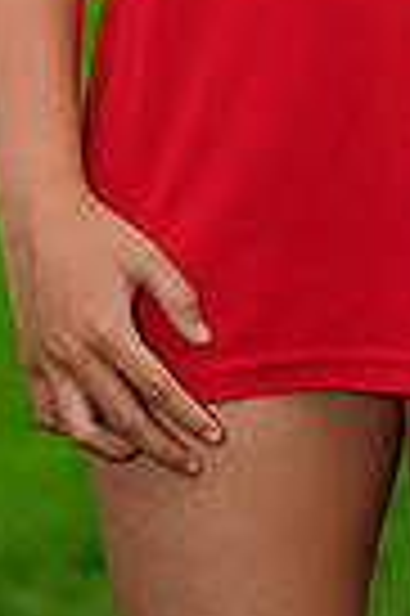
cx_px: 333
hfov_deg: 1.9
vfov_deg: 2.8
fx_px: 12364
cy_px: -634
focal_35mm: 722
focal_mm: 171
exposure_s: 1/160
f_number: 5.6
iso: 200
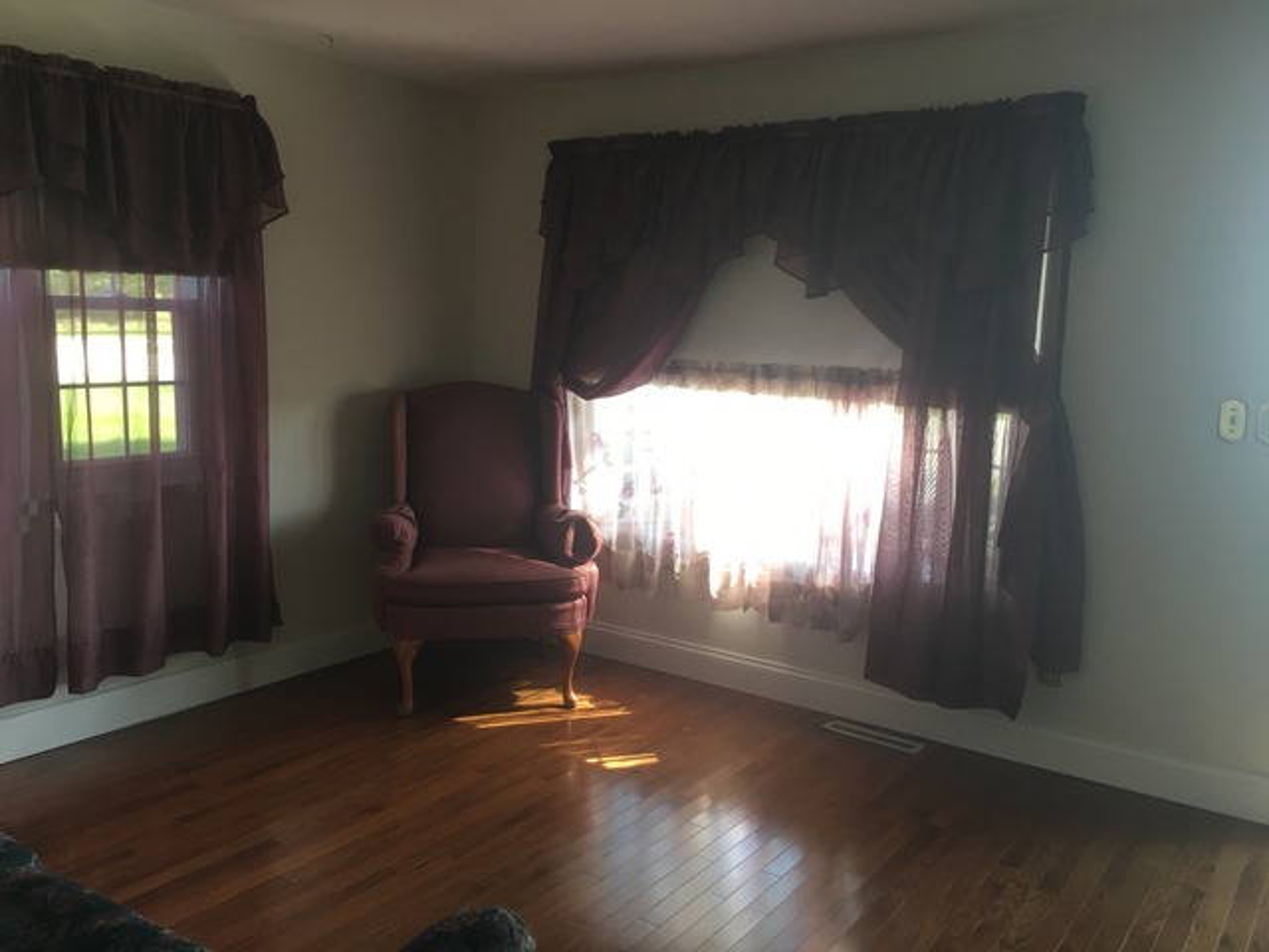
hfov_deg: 61.7
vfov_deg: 48.2
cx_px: 634
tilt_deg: -6.4
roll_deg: -1.6
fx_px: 1063
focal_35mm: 29
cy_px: 476
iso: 25
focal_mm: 4.15
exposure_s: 1/15
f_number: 2.2
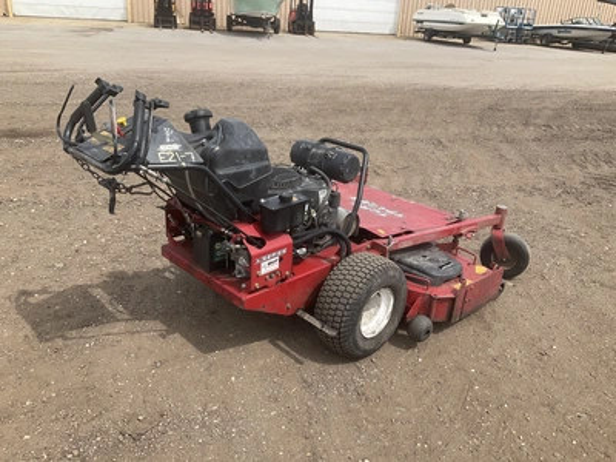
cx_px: 308
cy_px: 231
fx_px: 516
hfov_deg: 61.7
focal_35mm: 29
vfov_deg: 48.2
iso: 25
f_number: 1.8
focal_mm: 3
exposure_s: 1/1377
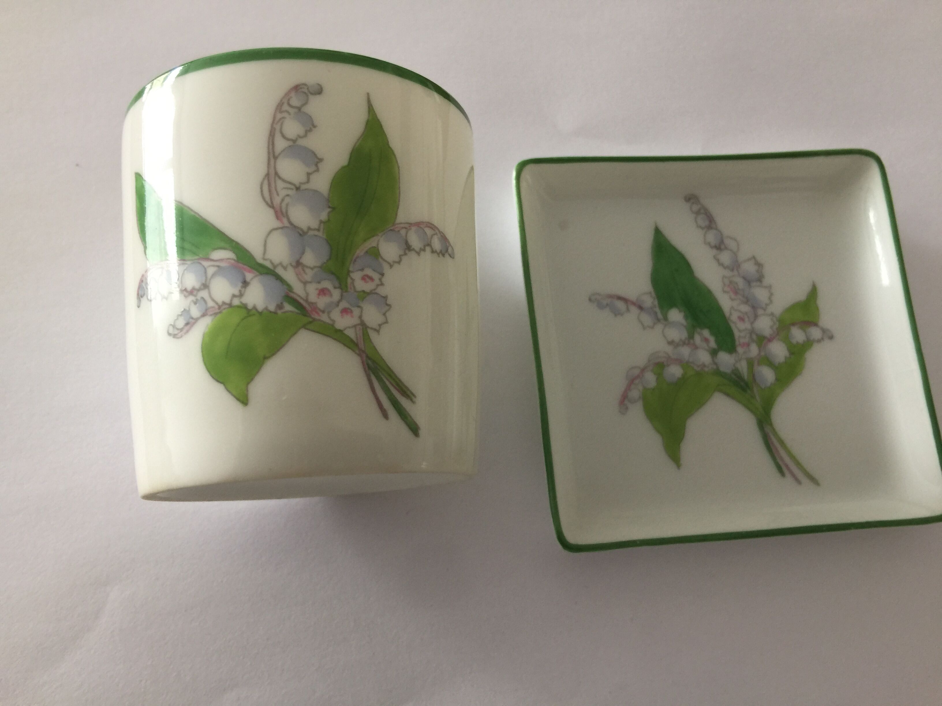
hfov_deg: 61.7
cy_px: 353
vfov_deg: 48.2
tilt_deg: -73.6
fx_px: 789
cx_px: 471
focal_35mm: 29
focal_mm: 4.15
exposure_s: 1/17
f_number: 2.2
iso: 50
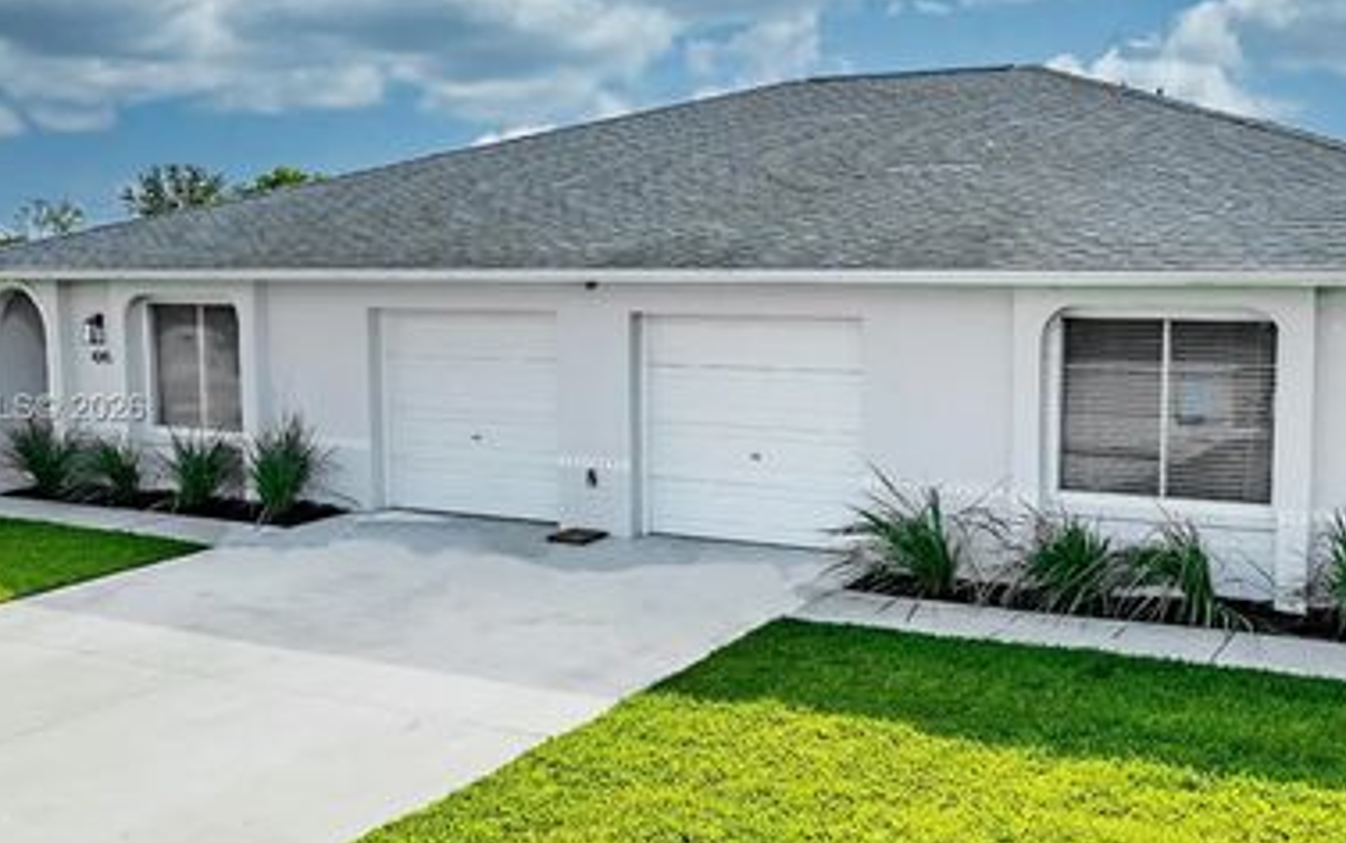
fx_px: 1395
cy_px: 411
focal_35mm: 38
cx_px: 843
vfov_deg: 33.6
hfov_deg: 51.0
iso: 110
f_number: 2.8
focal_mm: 8.4
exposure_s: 1/2500
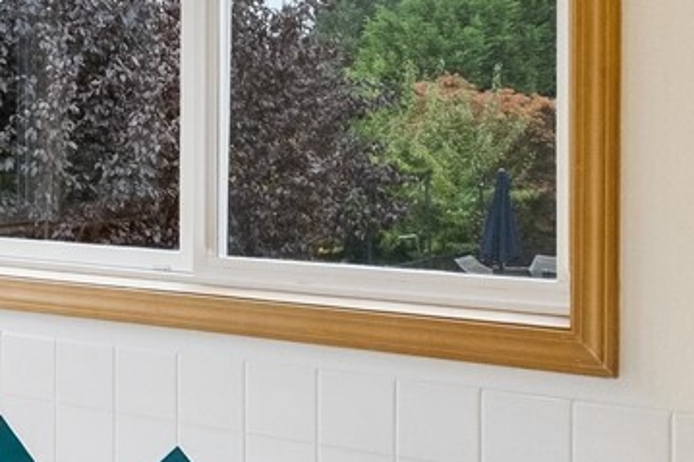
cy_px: 125
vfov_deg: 19.1
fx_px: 1368
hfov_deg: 24.6
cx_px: -217
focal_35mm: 71
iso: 500
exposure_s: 1/30
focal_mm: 10
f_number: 9
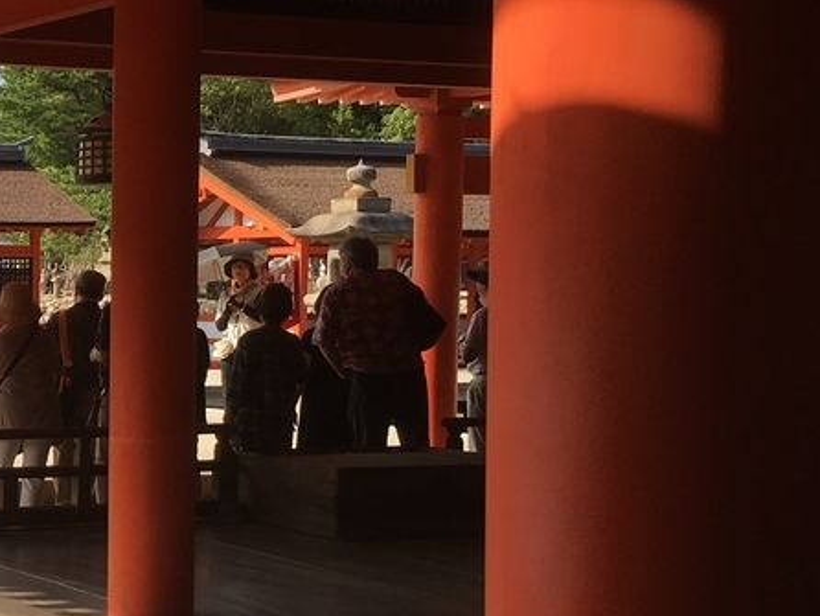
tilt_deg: -1.6
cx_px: -250
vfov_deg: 18.9
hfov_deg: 22.4
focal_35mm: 78
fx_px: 1849
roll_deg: -0.6
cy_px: 355
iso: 25
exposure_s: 1/974
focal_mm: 4.15
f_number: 2.2
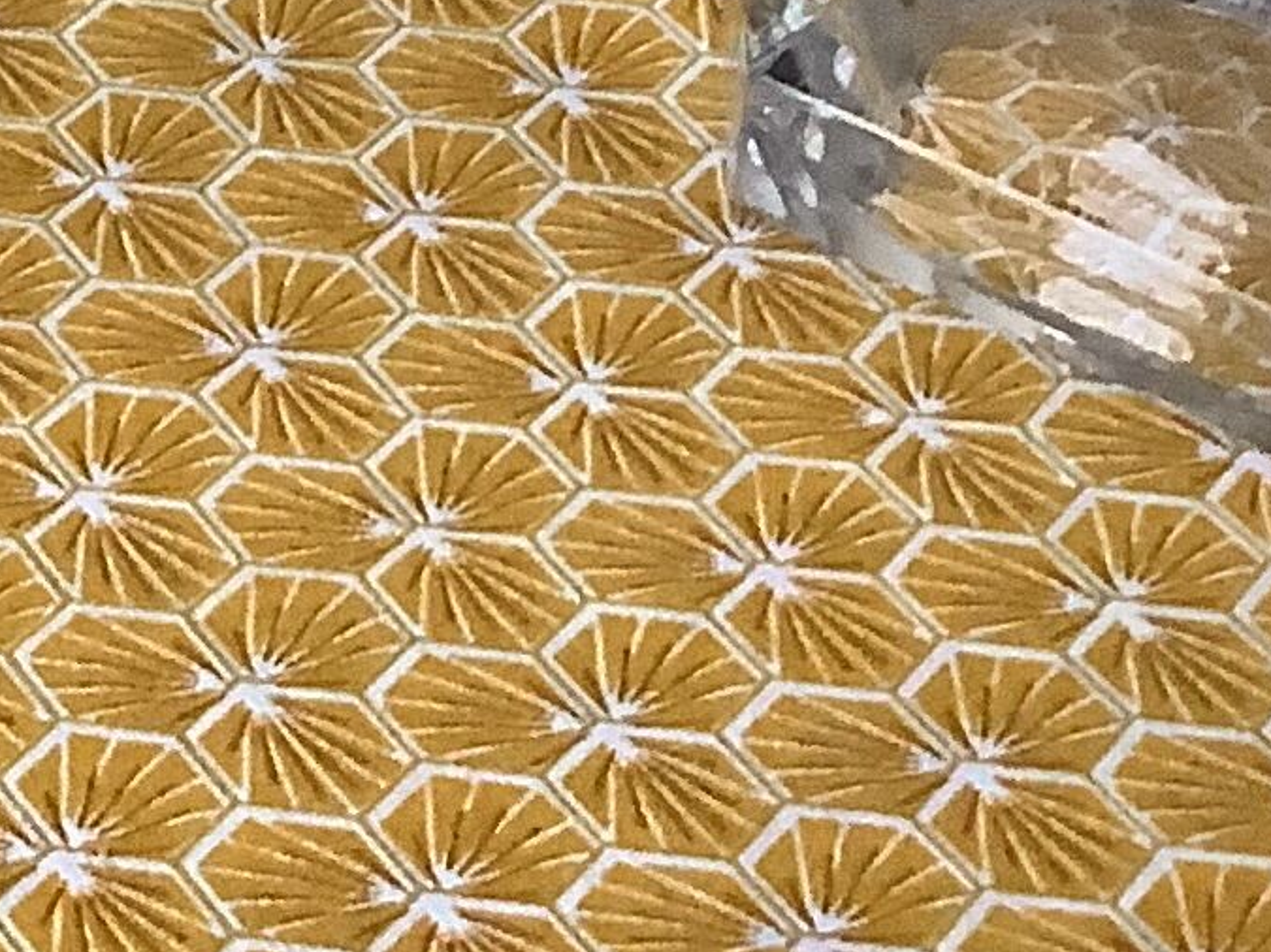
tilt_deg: -19.4
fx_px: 5507
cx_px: -1280
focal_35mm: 150
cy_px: -1319
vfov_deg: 8.9
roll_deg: +0.5
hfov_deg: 11.8
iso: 200
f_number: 2.4
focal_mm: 3.3
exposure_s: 1/50
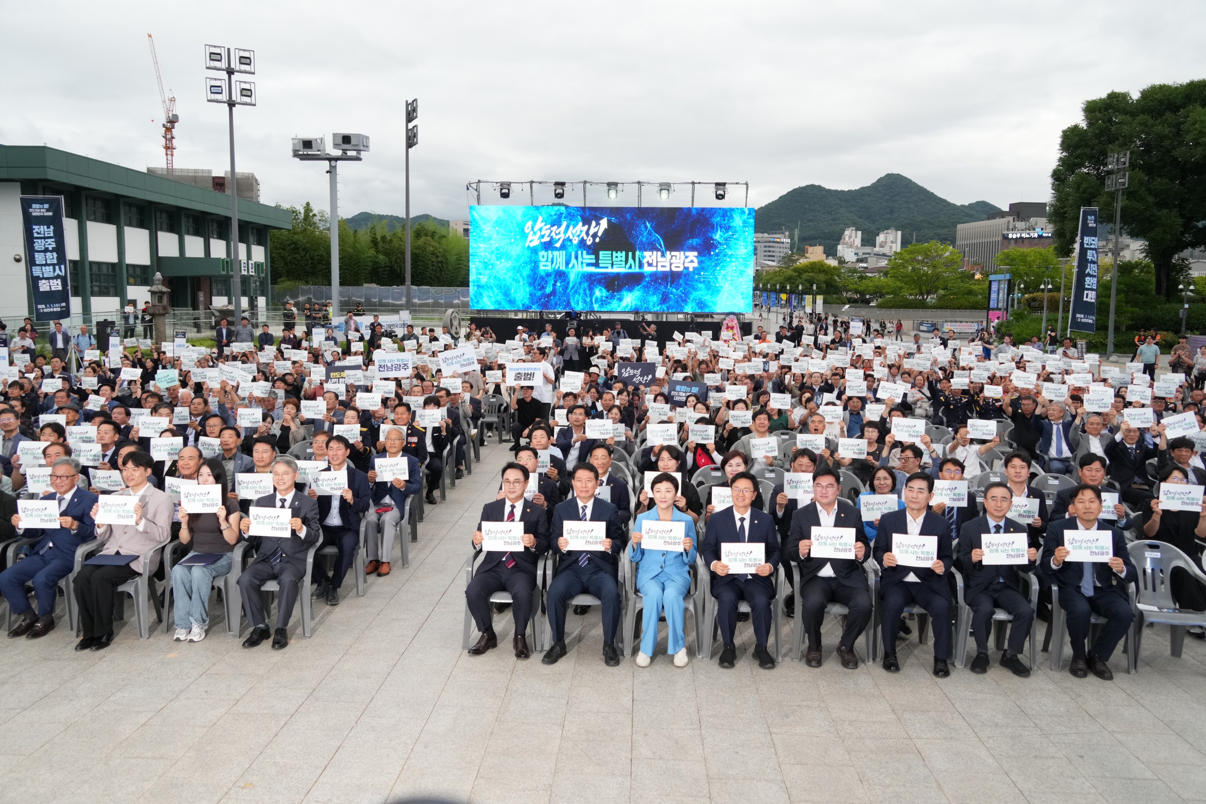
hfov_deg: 65.5
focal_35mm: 28
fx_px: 938
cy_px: 402
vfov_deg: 46.4
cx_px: 603
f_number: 5.6
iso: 2000
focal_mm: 28
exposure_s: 1/200
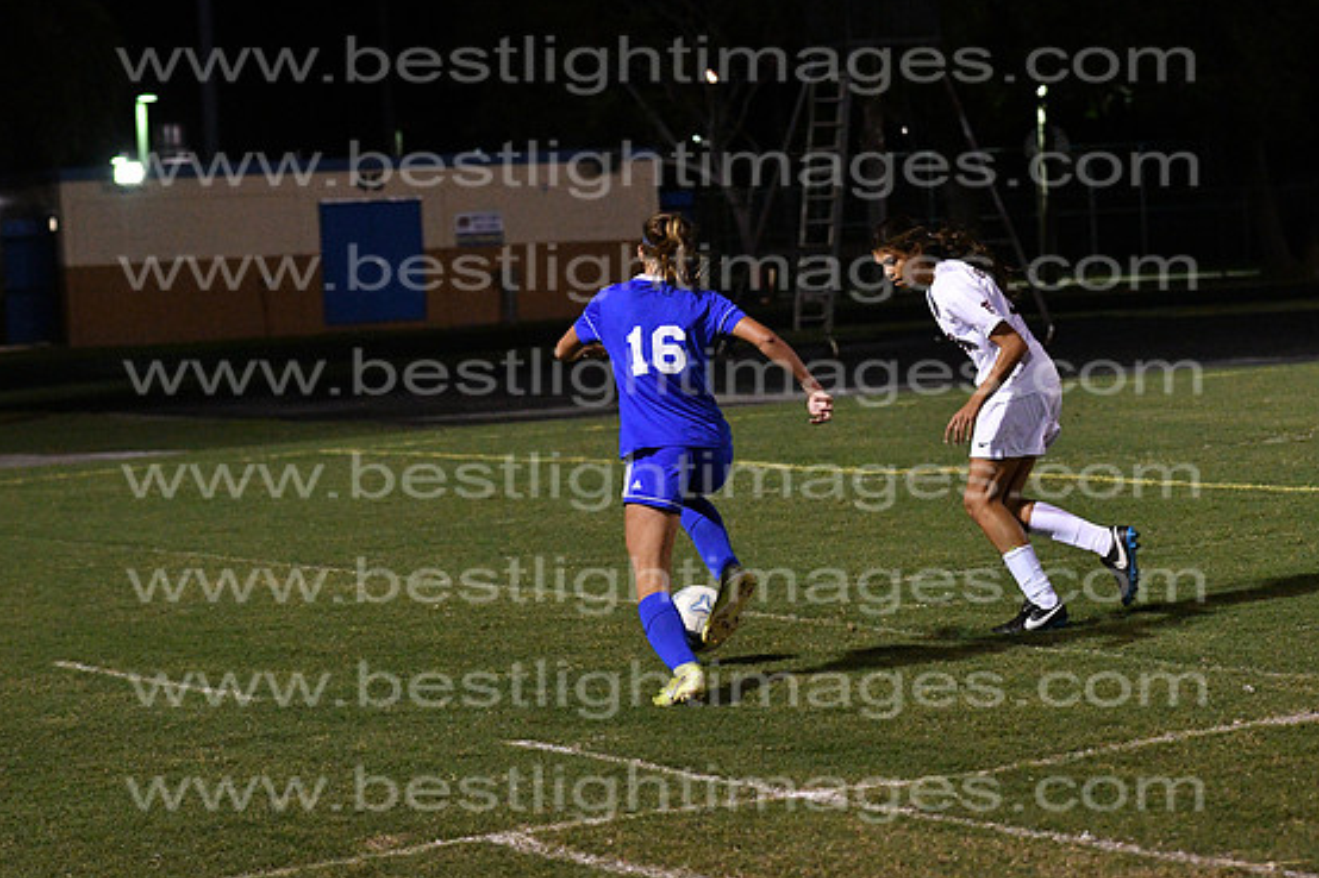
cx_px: 667
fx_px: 4029
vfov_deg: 12.4
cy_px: 429
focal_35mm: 110
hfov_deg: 18.6
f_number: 4
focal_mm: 70
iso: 8000
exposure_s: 1/800
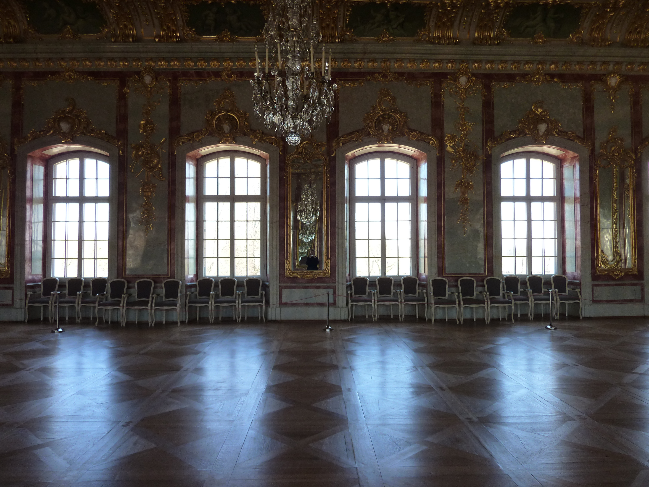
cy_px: 244
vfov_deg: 54.9
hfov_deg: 69.4
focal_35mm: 25
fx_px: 469
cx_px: 324
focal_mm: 4.1
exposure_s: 1/40
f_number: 3.3
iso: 125
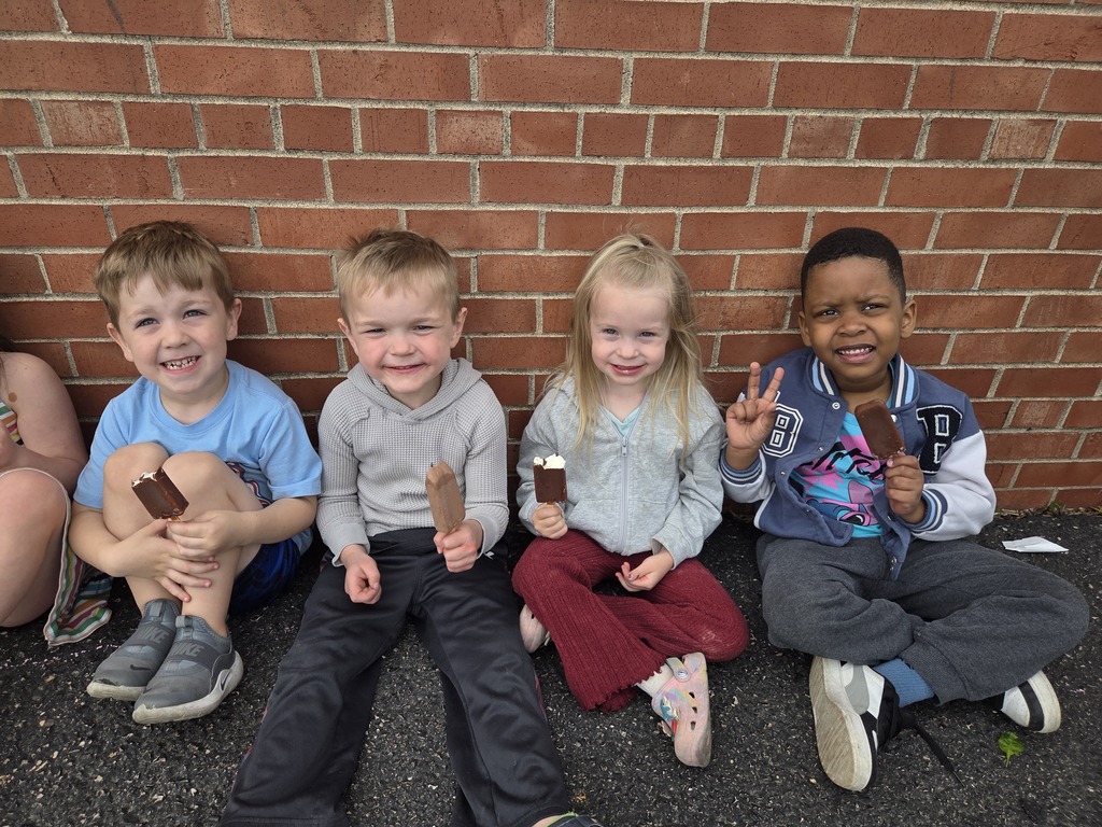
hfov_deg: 73.9
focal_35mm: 23
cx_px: 551
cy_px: 414
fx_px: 732
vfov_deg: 58.9
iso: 80
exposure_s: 1/1290
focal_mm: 5.4
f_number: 1.8
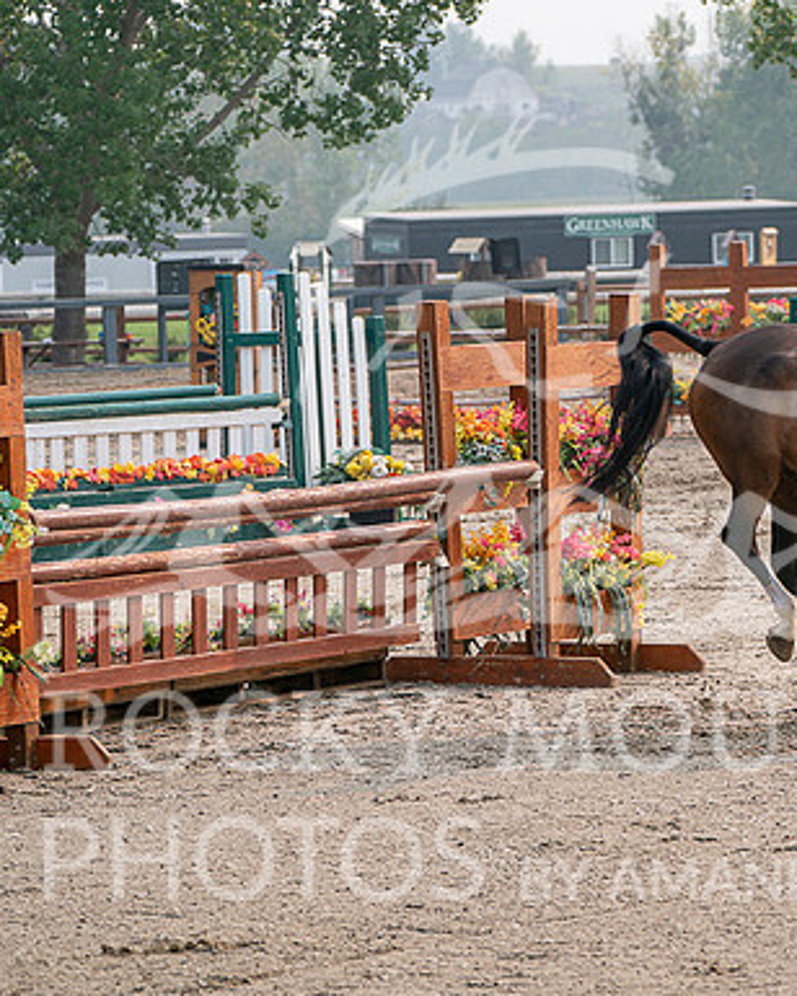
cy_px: 498
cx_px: 626
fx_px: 6428
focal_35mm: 218
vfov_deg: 8.9
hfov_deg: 7.1
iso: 500
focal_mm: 154
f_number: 5.6
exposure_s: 1/1000
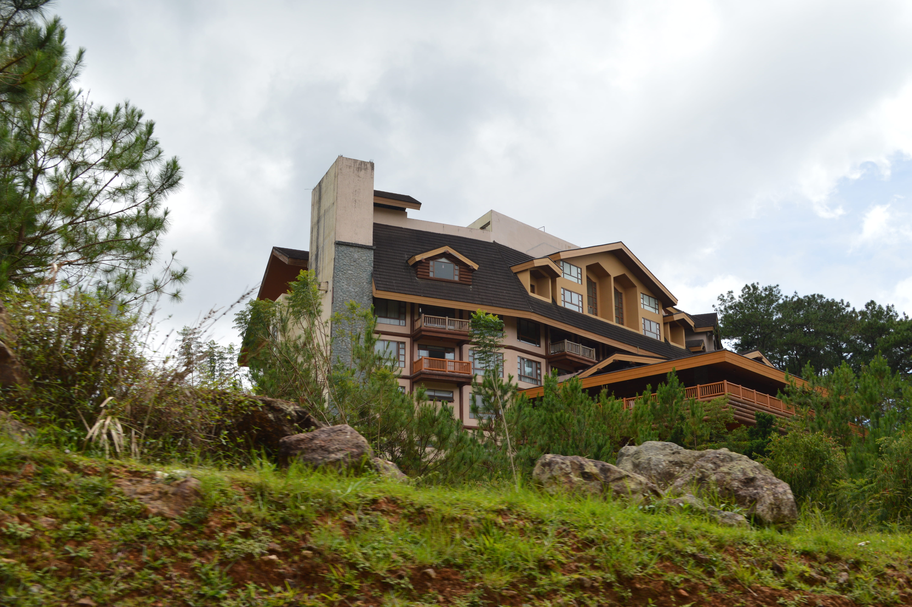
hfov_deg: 49.6
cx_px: 456
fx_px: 987
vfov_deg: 34.1
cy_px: 304
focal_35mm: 39
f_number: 8
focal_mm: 26
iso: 100
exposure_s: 1/250
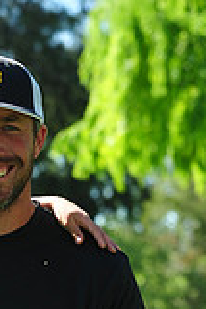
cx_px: -15
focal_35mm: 289
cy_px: 340
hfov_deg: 4.7
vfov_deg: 7.1
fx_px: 2486
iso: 200
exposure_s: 1/400
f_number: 5
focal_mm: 80
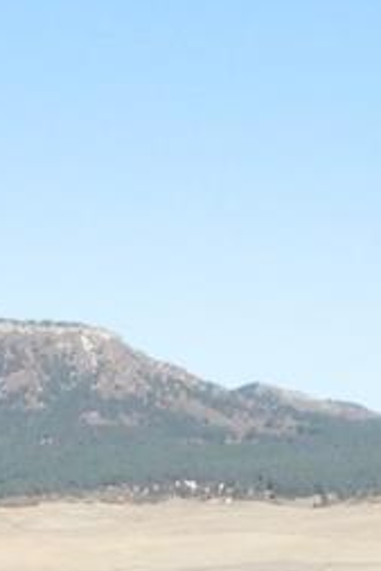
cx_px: 61
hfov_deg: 7.3
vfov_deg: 10.8
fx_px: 2996
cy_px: 552
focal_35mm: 189
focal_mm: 8
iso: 800
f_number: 7.4
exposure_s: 1/1500
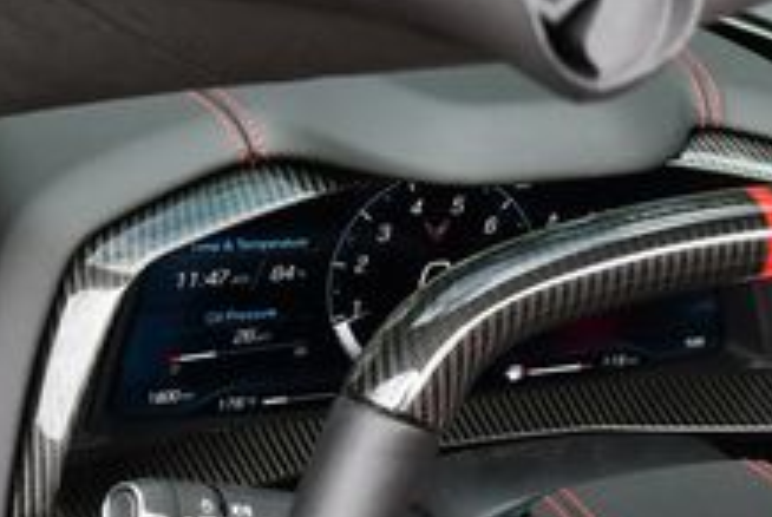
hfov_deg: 15.5
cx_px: 804
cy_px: 623
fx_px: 2770
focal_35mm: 129
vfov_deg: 10.5
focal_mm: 22
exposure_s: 1/250
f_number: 5.6
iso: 320
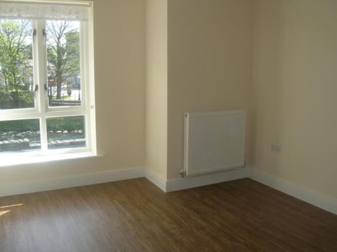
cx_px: 168
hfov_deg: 54.0
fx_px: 331
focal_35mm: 34
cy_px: 126
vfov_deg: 41.7
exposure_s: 1/85
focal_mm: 5.7
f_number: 4.9
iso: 71
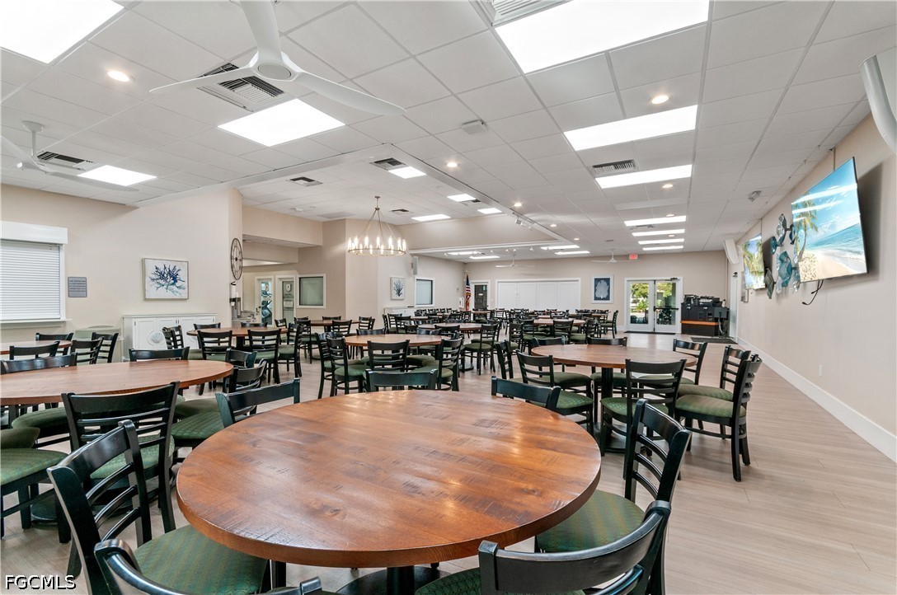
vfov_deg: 77.1
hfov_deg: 100.5
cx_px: 448
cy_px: 298
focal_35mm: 15
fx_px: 373
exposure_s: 1/13
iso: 200
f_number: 8
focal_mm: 10
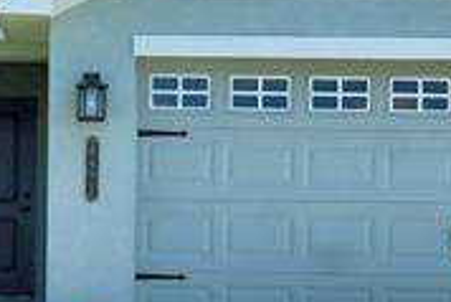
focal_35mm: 138
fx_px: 1730
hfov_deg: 14.7
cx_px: 71
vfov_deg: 10.0
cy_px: 178
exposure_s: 1/400
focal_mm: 16
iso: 100
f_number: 10
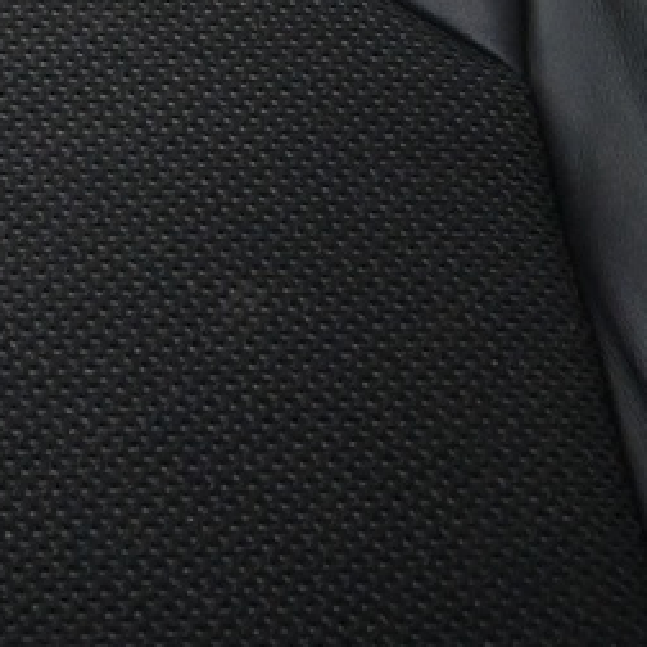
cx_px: -996
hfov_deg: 10.9
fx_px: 2770
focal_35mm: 131
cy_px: -719
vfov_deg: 11.7
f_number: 3.5
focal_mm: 16
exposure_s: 1/40
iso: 4000
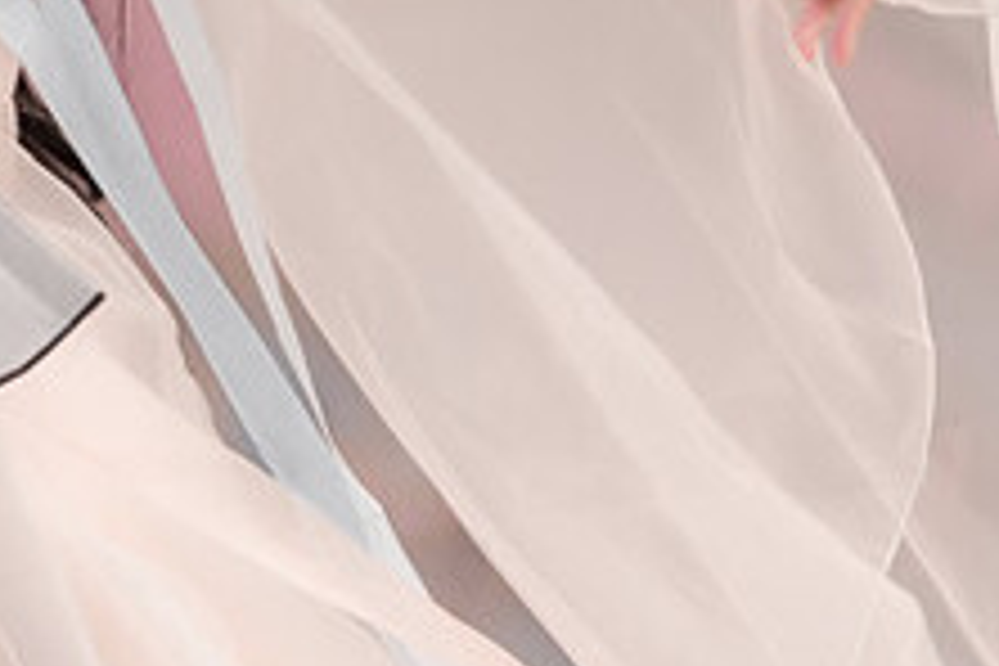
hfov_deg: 1.9
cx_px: -837
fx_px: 29968
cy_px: -110
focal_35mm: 1080
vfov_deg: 1.3
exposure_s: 1/3200
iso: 100
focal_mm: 200
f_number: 2
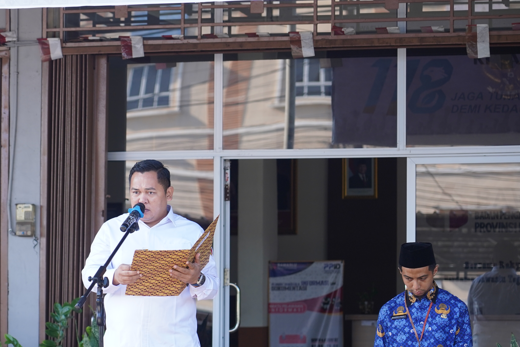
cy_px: 290
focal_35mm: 185
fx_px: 2672
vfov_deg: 7.4
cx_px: 120
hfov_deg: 11.1
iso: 400
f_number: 4
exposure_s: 1/320
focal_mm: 105
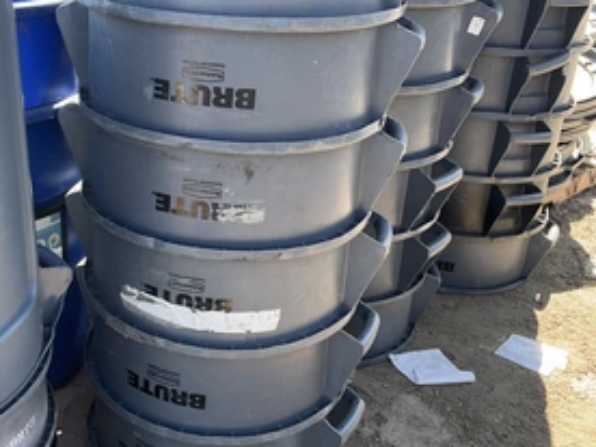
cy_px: 190
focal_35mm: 42
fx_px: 723
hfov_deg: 44.1
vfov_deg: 34.3
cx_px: 192
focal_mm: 3
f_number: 1.8
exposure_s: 1/208
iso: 25
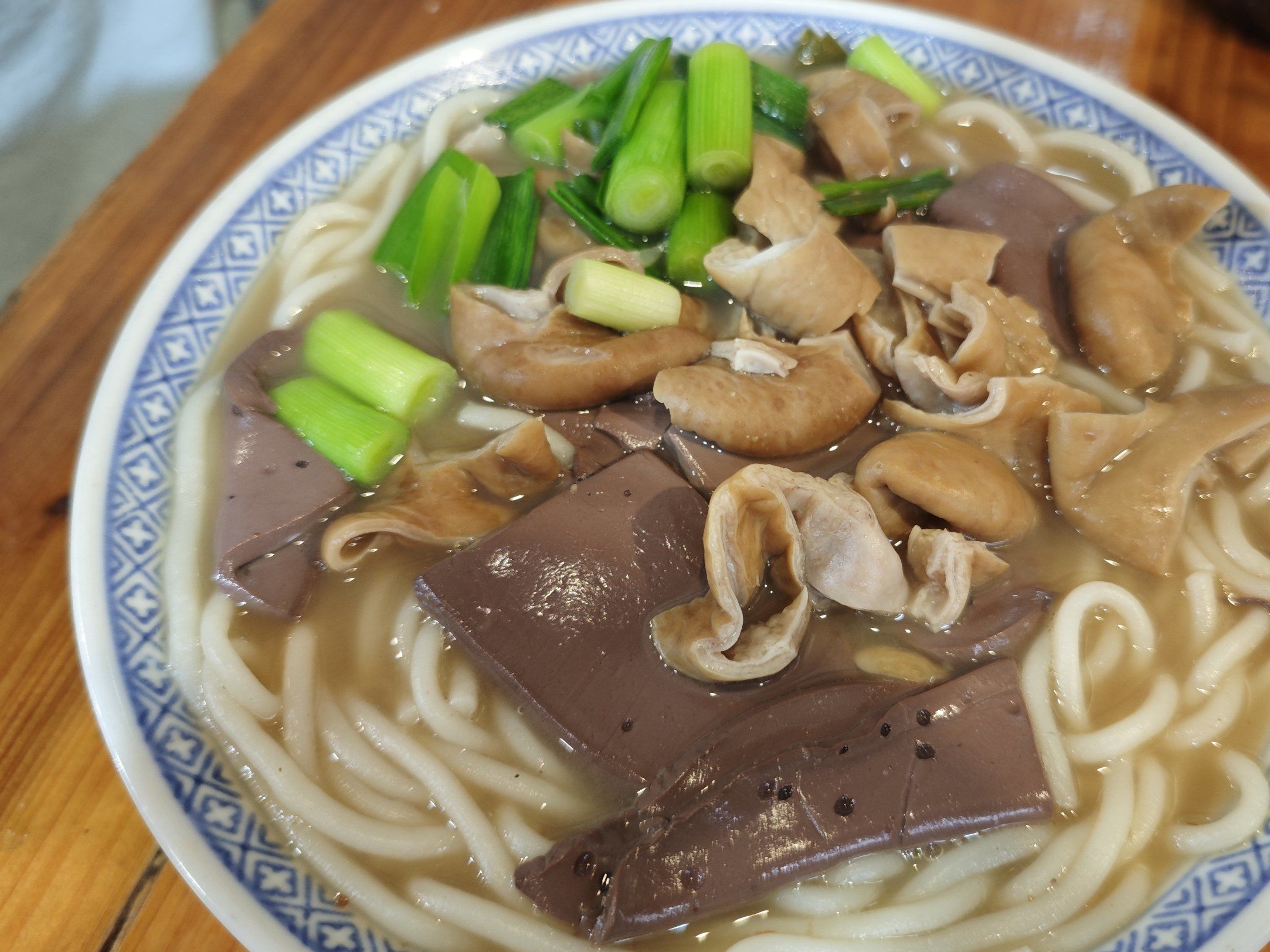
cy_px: 470
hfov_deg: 61.4
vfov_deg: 48.2
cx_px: 724
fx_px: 1064
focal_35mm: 29
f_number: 1.6
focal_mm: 6.55
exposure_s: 1/33.3
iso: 640
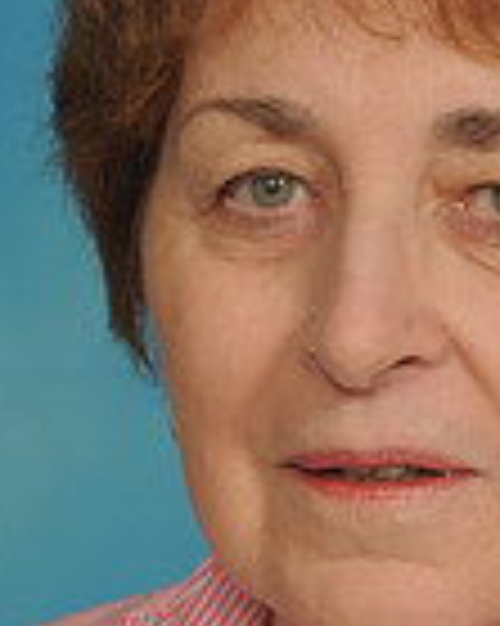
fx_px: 9796
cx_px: 403
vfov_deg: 3.7
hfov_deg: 2.9
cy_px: 495
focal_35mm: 529
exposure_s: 1/125
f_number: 6.3
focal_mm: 90
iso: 200
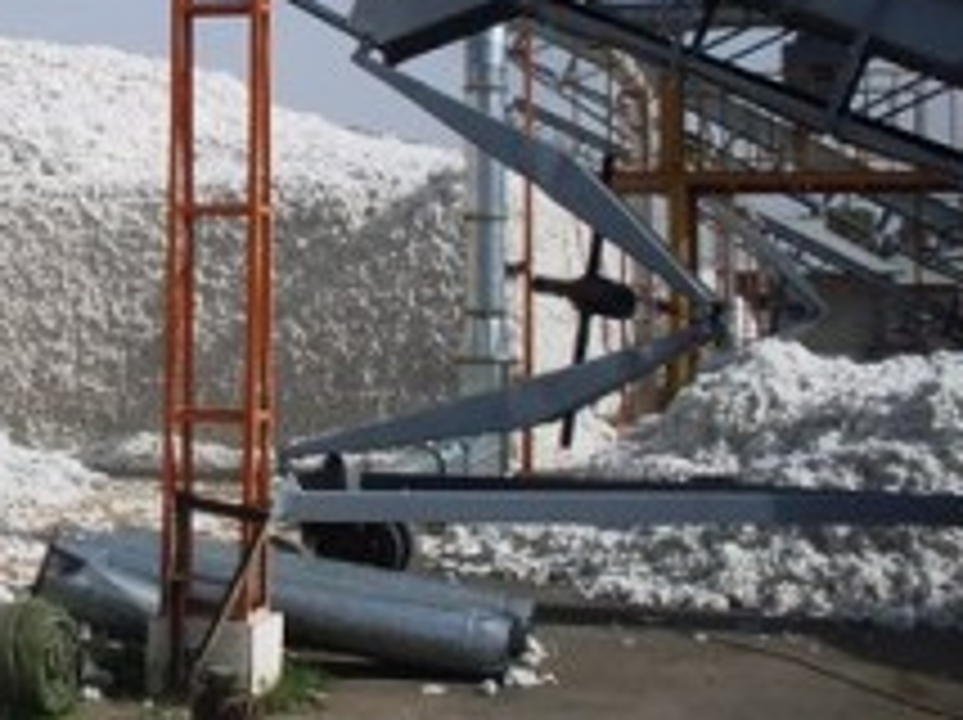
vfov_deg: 17.6
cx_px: -25
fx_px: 2306
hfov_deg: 22.6
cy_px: 144
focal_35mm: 83
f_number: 8.4
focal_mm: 6.3
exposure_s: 1/350
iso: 80
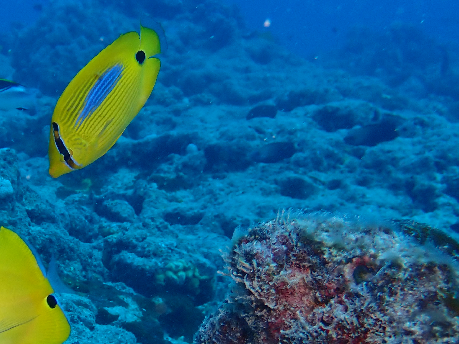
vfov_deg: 20.0
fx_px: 968
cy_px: 275
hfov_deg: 26.2
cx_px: 86
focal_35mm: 73
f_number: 4
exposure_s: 1/160
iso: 125
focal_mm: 7.31
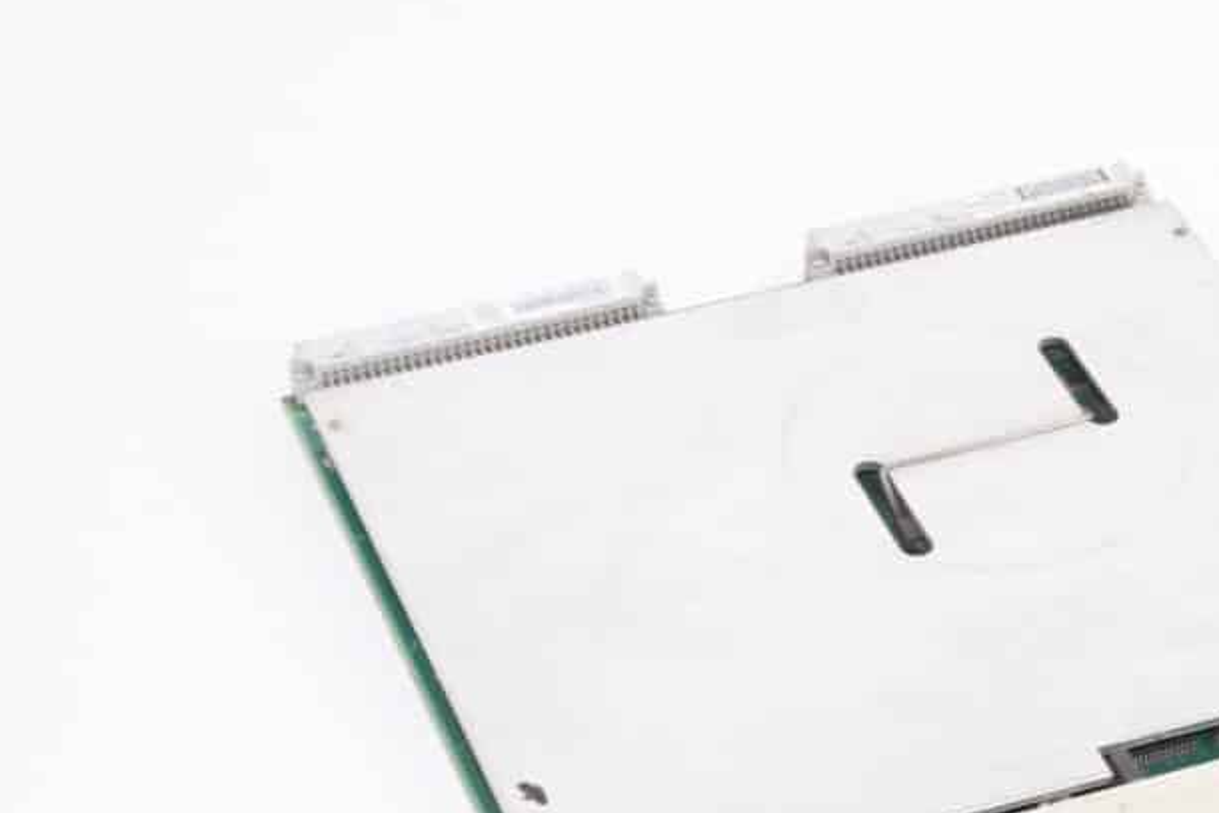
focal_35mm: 126
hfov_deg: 16.2
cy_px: 606
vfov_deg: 10.9
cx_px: 925
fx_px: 4267
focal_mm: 50
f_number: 13
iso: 200
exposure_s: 1/50
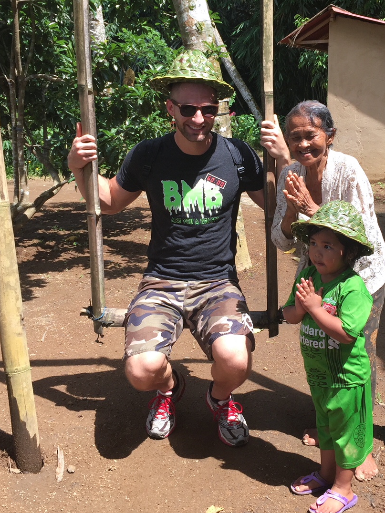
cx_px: 249
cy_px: 216
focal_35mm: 44
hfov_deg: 32.7
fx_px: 652
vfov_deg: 42.8
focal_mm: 4.15
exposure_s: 1/638
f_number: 2.2
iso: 32
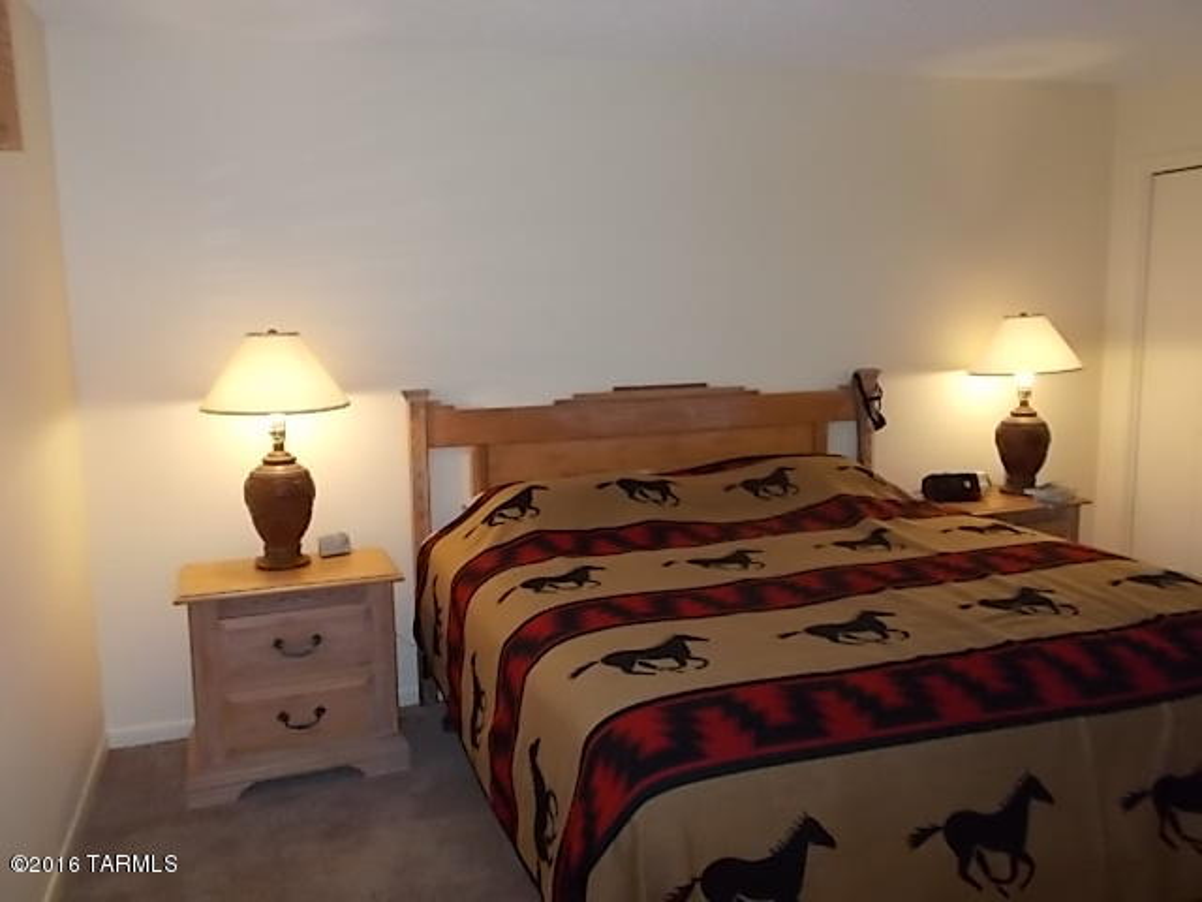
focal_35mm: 26
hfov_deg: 67.3
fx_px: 903
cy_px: 451
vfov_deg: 53.1
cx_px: 601
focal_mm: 4.6
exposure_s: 1/25
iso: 200
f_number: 3.2
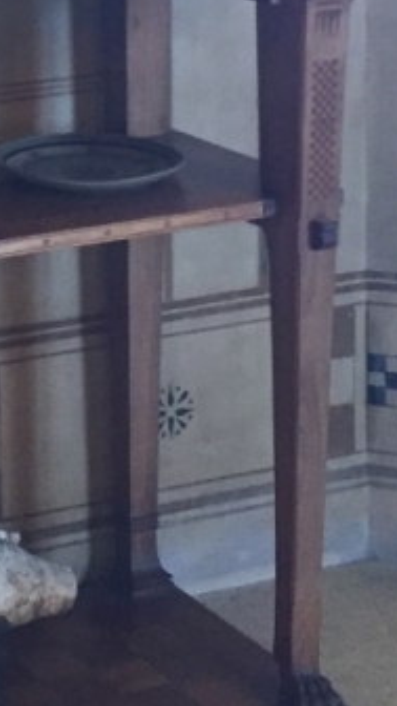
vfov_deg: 18.1
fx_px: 2115
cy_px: -101
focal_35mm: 113
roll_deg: +0.4
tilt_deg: -6.4
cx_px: -242
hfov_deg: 10.3
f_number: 2.2
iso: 250
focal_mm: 4.15
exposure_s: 1/33
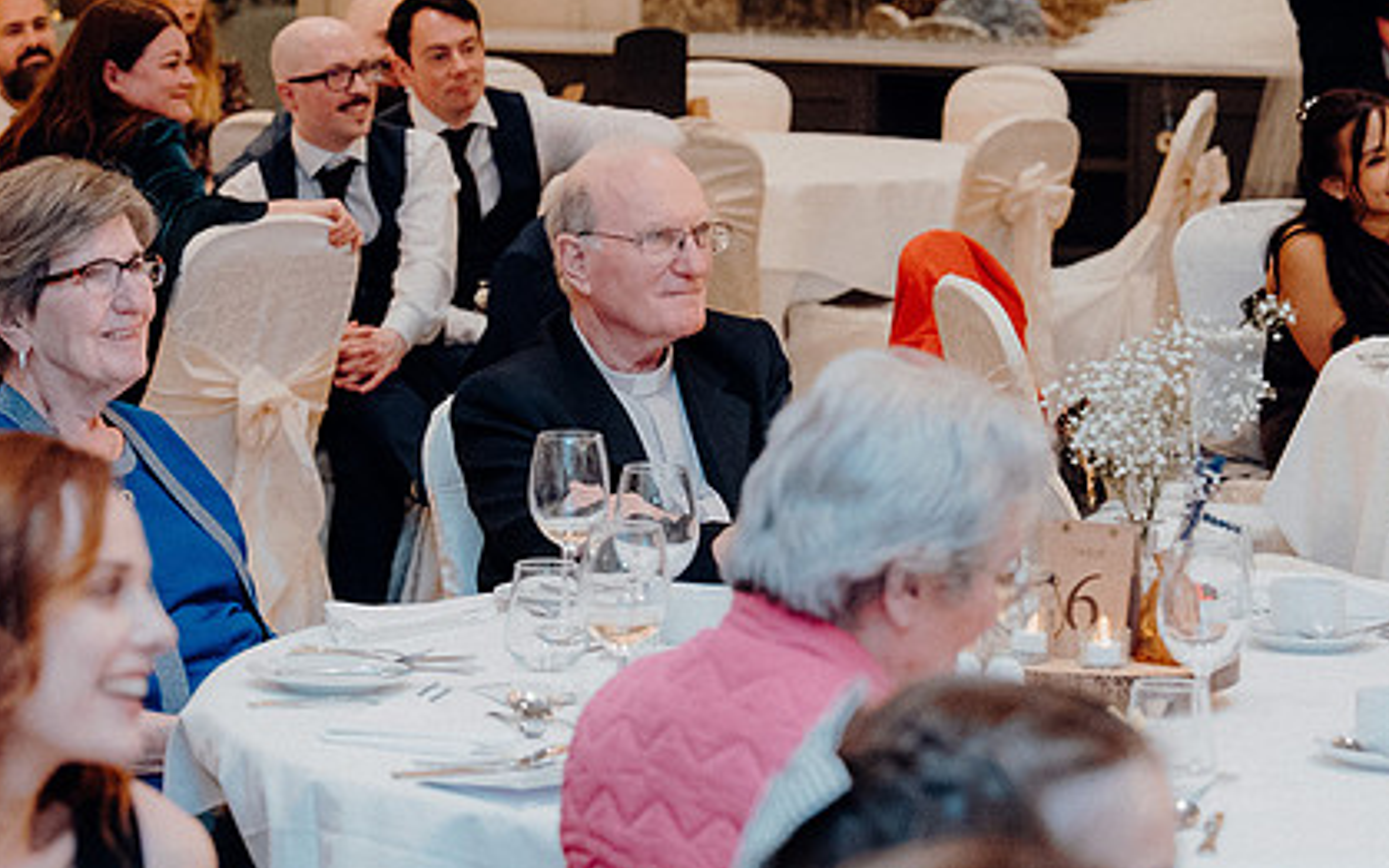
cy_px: 499
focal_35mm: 148
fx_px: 5603
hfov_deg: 14.1
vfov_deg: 8.9
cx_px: 597
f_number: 3.5
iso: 3200
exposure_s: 1/160
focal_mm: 70
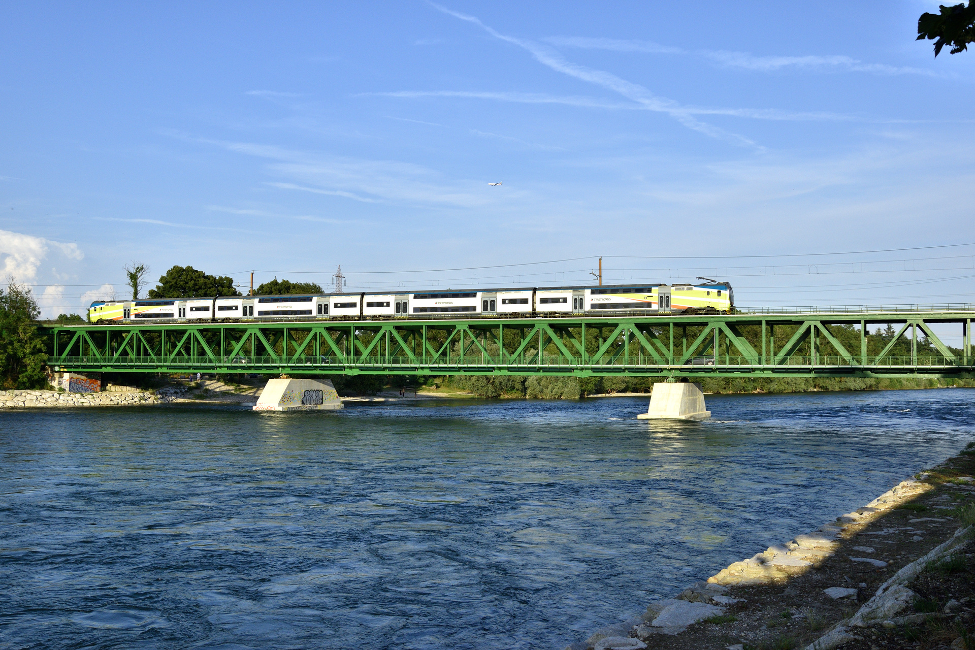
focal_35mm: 36
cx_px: 488
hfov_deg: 53.1
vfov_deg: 36.9
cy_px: 325
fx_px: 975
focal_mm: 24
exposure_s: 1/640
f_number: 8
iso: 400
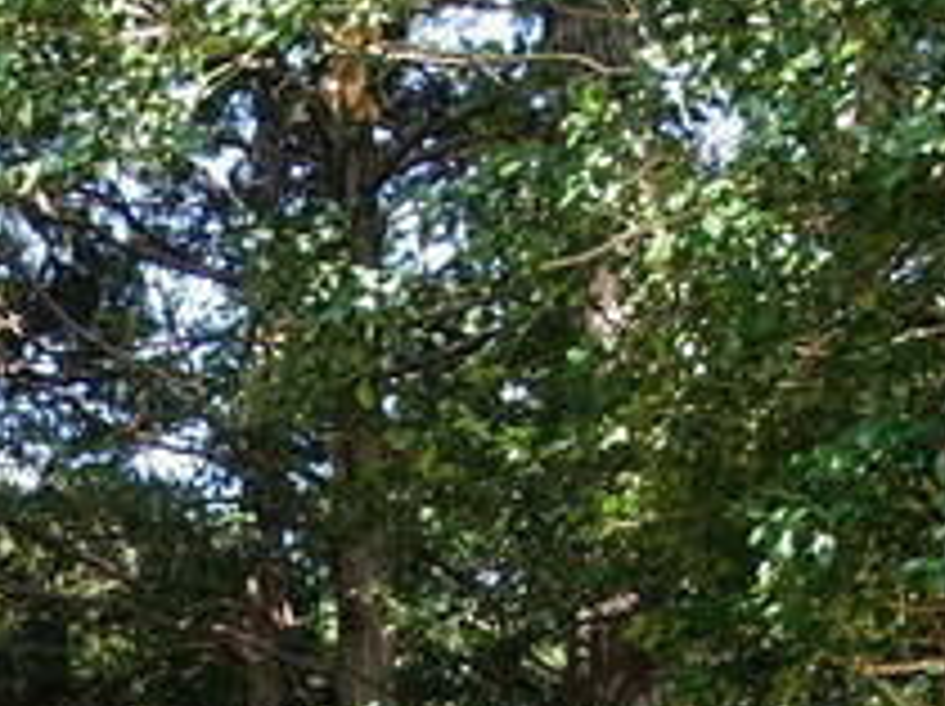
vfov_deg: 9.8
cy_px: 1709
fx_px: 3599
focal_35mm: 132
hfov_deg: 14.4
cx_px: -261
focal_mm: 8.8
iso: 125
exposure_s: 1/80
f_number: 3.5
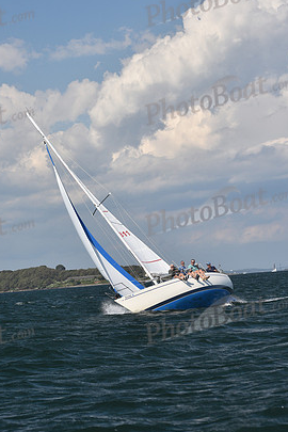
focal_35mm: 129
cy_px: 169
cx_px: 90
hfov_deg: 10.6
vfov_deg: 15.9
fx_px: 1548
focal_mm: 90
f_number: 5.6
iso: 250
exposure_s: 1/1000
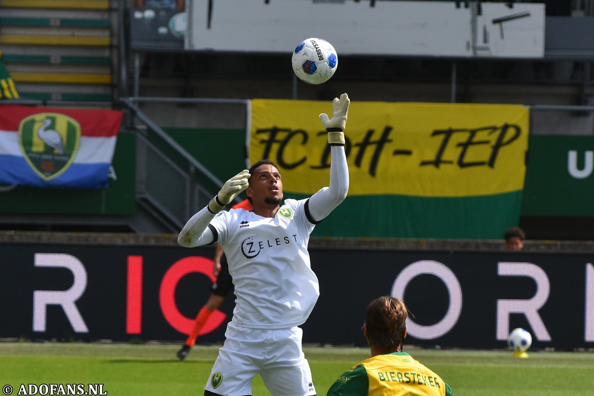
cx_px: 297
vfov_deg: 5.1
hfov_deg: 7.6
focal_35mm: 270
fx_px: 4455
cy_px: 198
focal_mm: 180
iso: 180
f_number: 4
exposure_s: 1/1000
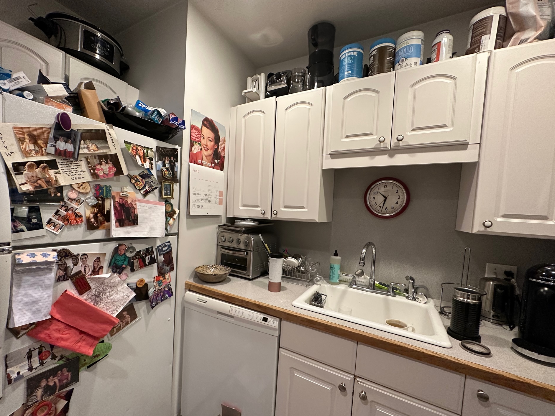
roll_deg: -3.2
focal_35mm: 15
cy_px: 221
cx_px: 267
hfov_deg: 98.1
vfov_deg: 81.6
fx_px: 240
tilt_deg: -2.9
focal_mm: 2.22
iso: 250
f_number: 2.2
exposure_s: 1/120
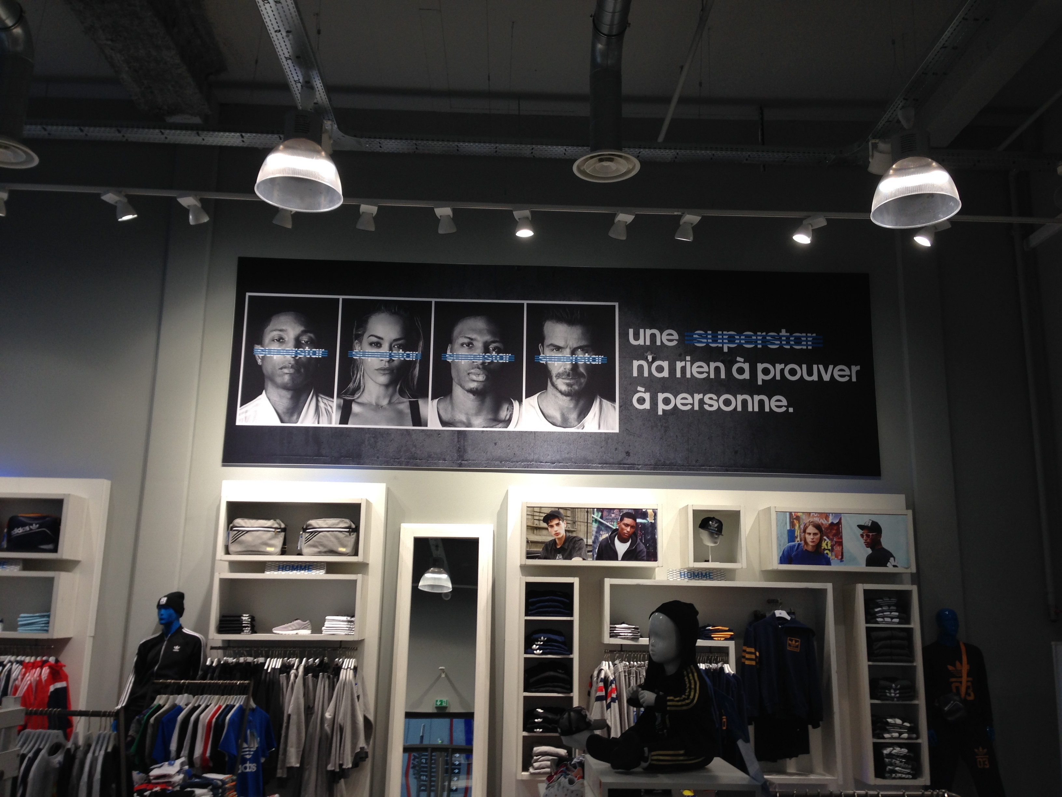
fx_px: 1012
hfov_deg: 55.4
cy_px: 398
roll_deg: -1.1
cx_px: 531
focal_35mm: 33
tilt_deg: +11.8
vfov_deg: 42.9
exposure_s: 1/40
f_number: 2.4
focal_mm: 4.12
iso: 50
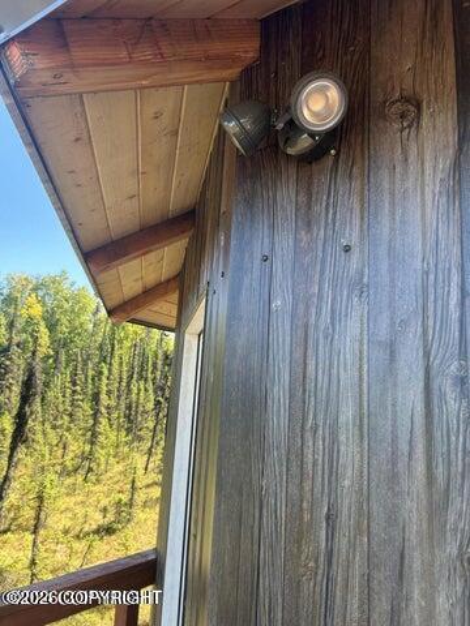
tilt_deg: +12.0
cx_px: 235
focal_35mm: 26
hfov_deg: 53.1
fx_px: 471
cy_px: 313
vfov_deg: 67.3
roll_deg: -2.8
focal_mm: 5.7
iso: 50
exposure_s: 1/358
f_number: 1.5
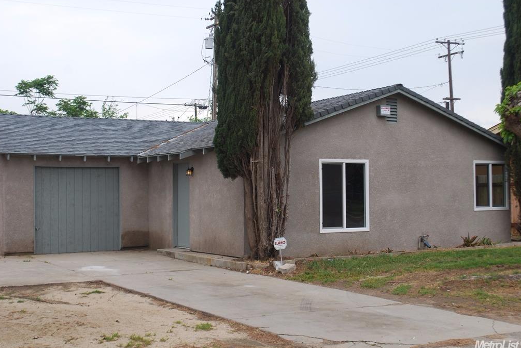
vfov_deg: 26.0
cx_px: 261
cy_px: 173
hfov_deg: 38.2
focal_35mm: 52
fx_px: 752
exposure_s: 1/160
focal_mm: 34
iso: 100
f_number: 6.3
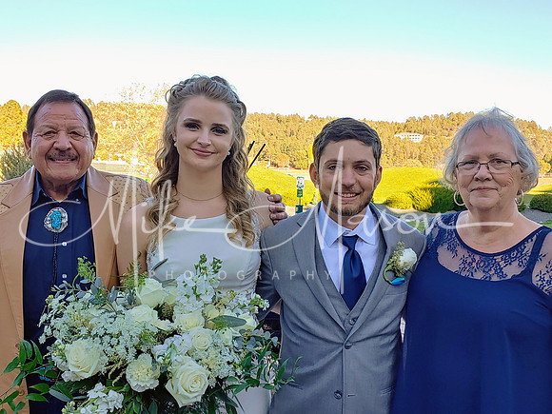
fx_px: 558
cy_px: 207
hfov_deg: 52.6
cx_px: 276
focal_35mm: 35
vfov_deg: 40.7
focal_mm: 4.23
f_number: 1.5
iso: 50
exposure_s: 1/493
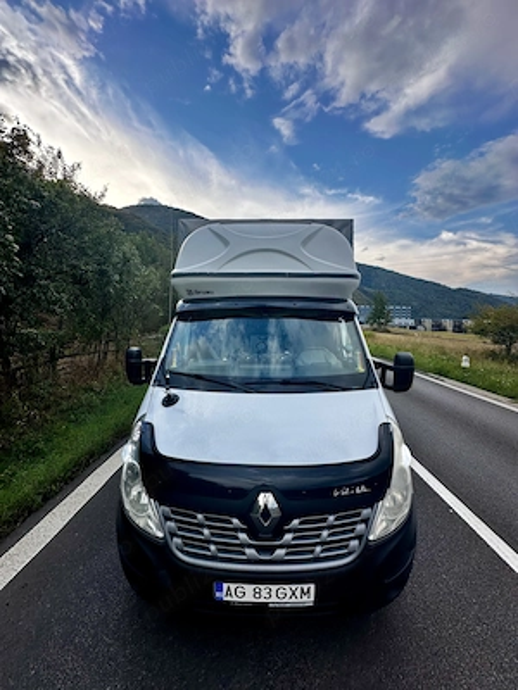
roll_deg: -1.8
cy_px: 345
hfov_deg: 85.7
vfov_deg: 102.1
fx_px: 279
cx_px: 259
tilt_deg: -5.1
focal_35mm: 14
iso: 40
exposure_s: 1/330
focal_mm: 2.22
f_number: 2.2
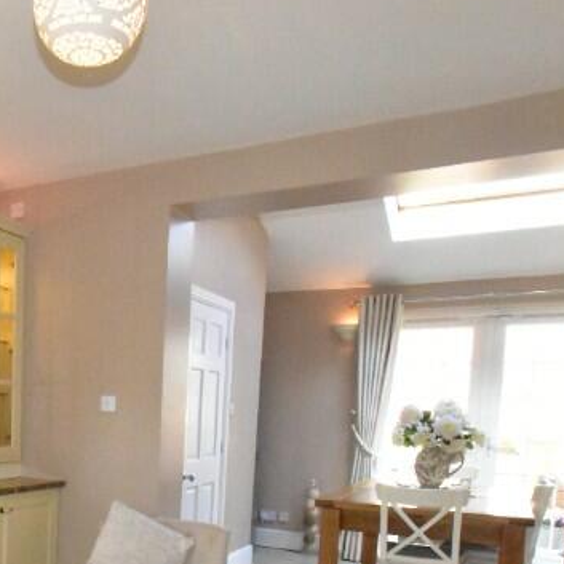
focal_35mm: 37
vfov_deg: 42.4
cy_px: 469
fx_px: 682
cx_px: 21
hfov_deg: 40.3
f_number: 13
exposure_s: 1/200
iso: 12800
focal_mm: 10
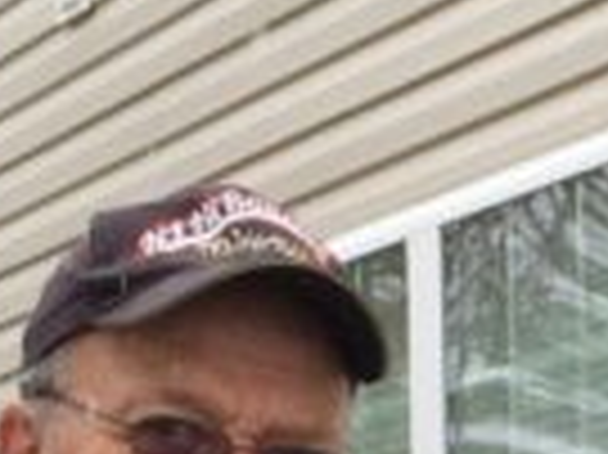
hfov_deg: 8.6
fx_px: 3861
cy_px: 1236
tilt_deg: -1.1
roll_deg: +1.1
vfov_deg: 6.3
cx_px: 1157
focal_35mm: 220
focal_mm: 4.15
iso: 32
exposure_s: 1/353
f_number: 2.2
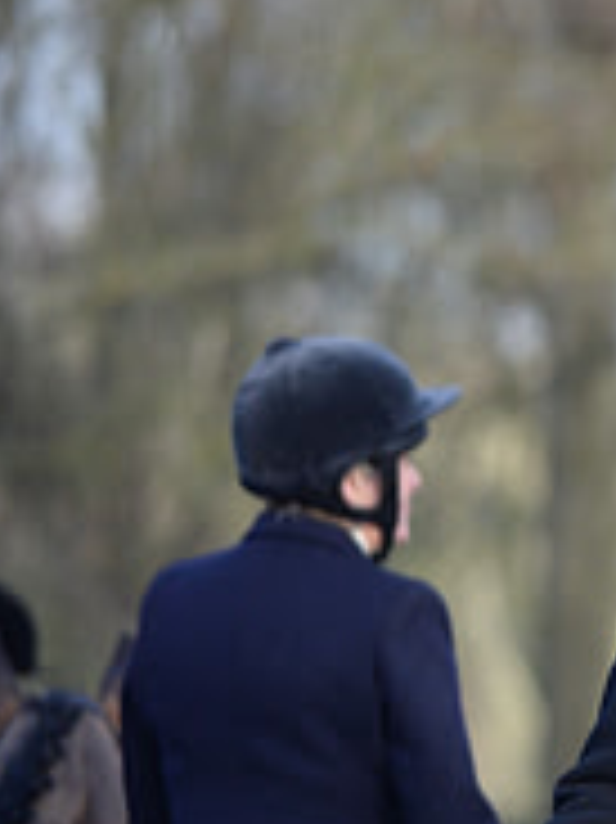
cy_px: 671
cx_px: 1281
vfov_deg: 3.4
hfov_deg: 2.6
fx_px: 13730
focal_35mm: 578
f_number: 2.8
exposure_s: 1/3200
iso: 1250
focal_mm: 190
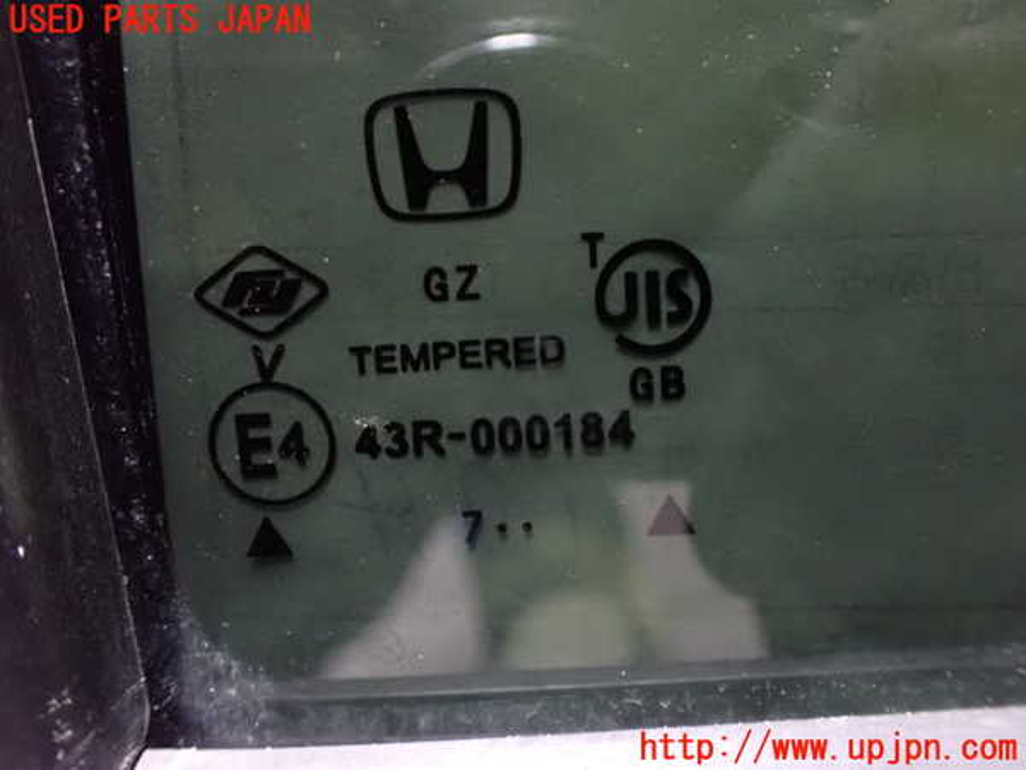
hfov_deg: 60.0
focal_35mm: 30
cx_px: 513
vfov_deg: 46.8
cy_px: 385
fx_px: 889
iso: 1600
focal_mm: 5.4
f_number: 2.3
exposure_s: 1/30
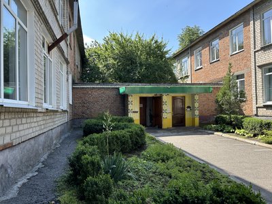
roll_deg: +1.6
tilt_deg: +1.5
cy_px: 102
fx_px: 204
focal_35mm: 26
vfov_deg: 53.1
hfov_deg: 67.3
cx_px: 136
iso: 50
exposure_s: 1/1112
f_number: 1.5
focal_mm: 5.7
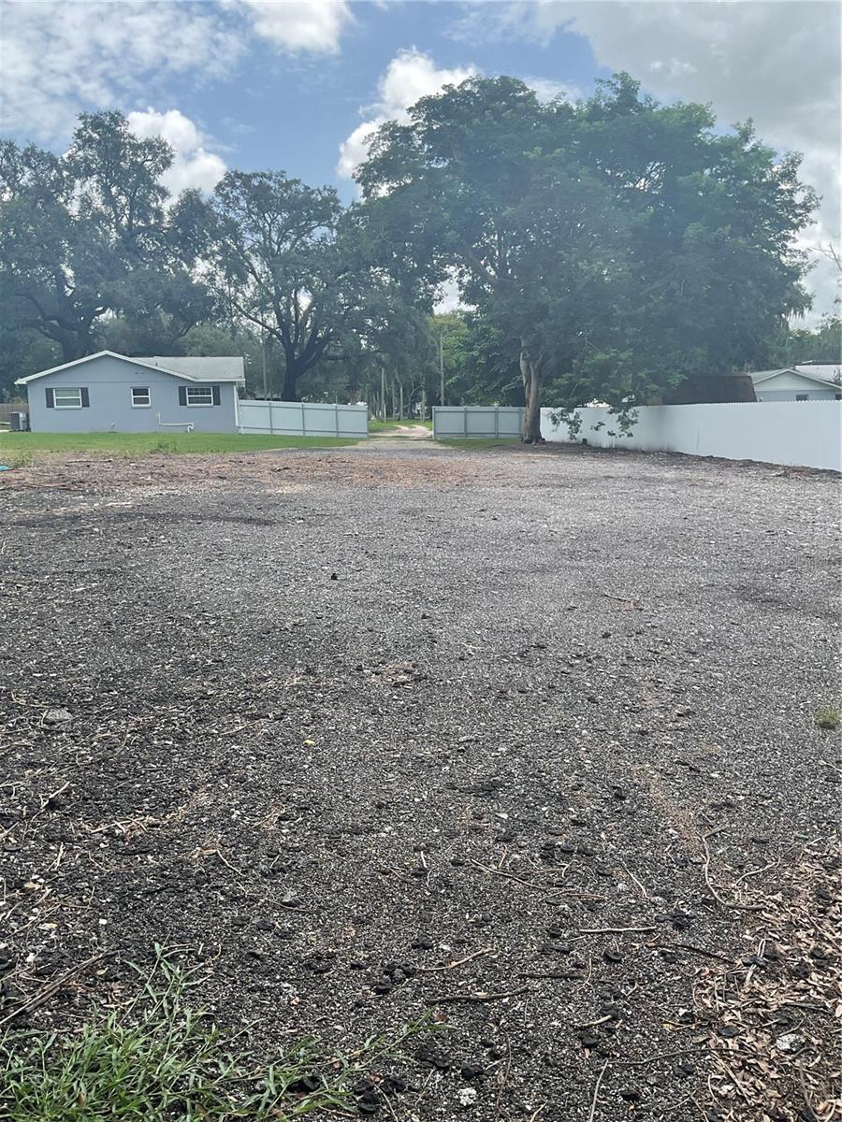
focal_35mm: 29
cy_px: 561
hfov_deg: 48.2
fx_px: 941
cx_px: 421
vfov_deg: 61.7
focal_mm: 3
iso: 16
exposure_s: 1/700
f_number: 1.8
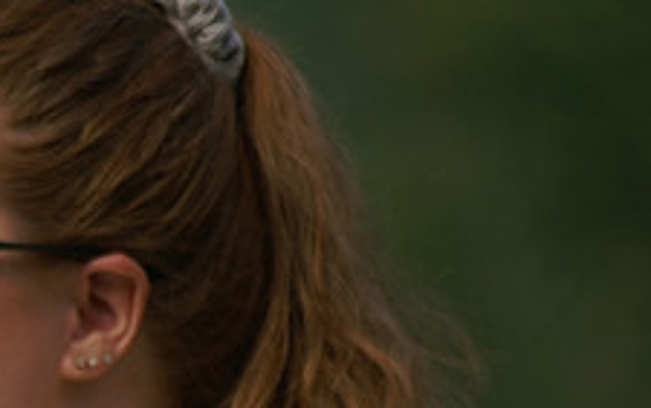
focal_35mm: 1180
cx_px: -58
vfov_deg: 1.1
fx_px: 20951
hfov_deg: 1.8
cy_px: 396
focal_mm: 300
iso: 100
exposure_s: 1/500
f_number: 6.3
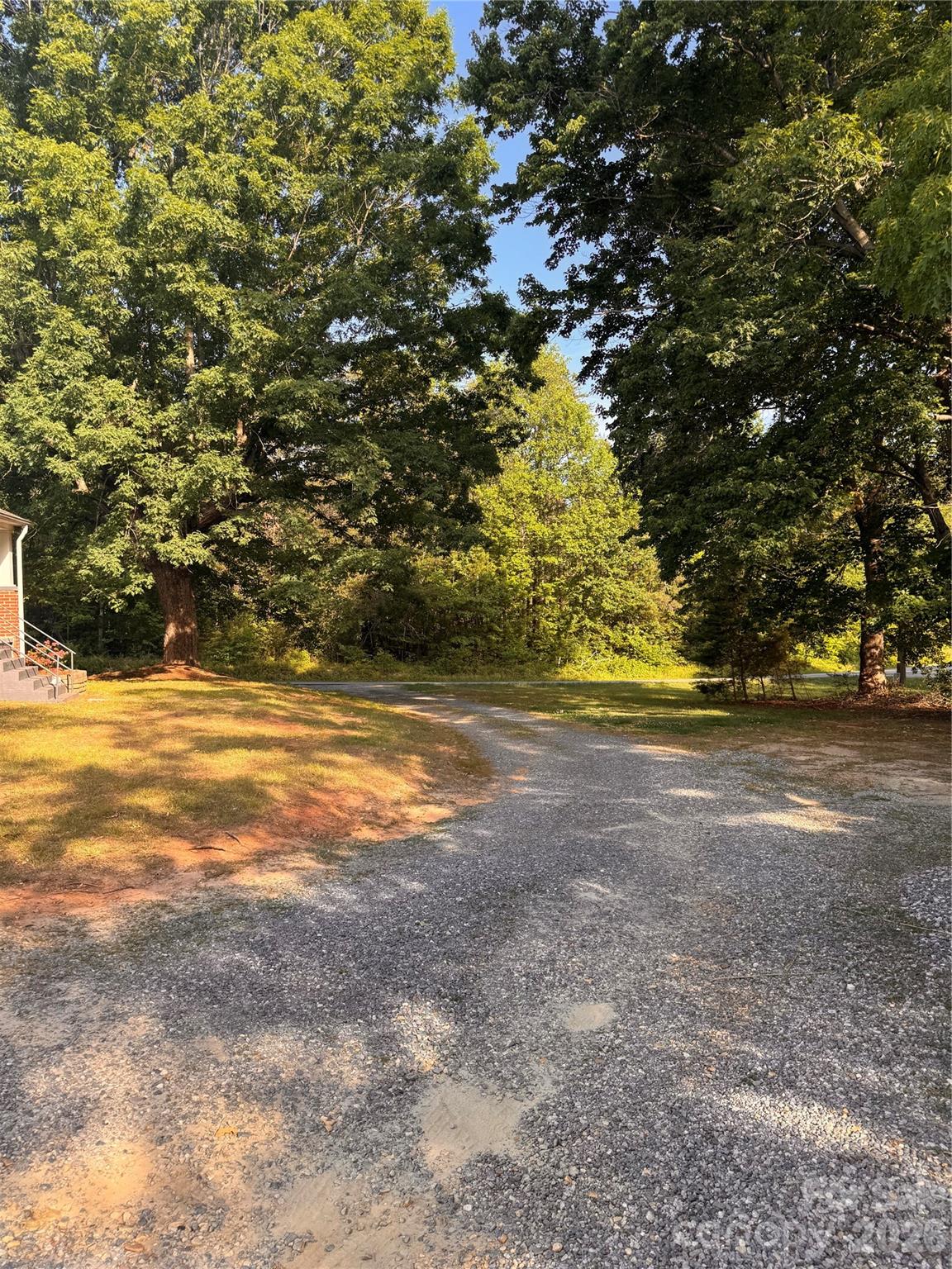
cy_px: 634
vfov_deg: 71.6
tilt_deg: -2.7
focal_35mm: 24
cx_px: 476
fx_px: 880
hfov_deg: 56.8
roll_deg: +1.5
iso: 80
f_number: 1.78
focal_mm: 6.76
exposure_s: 1/553
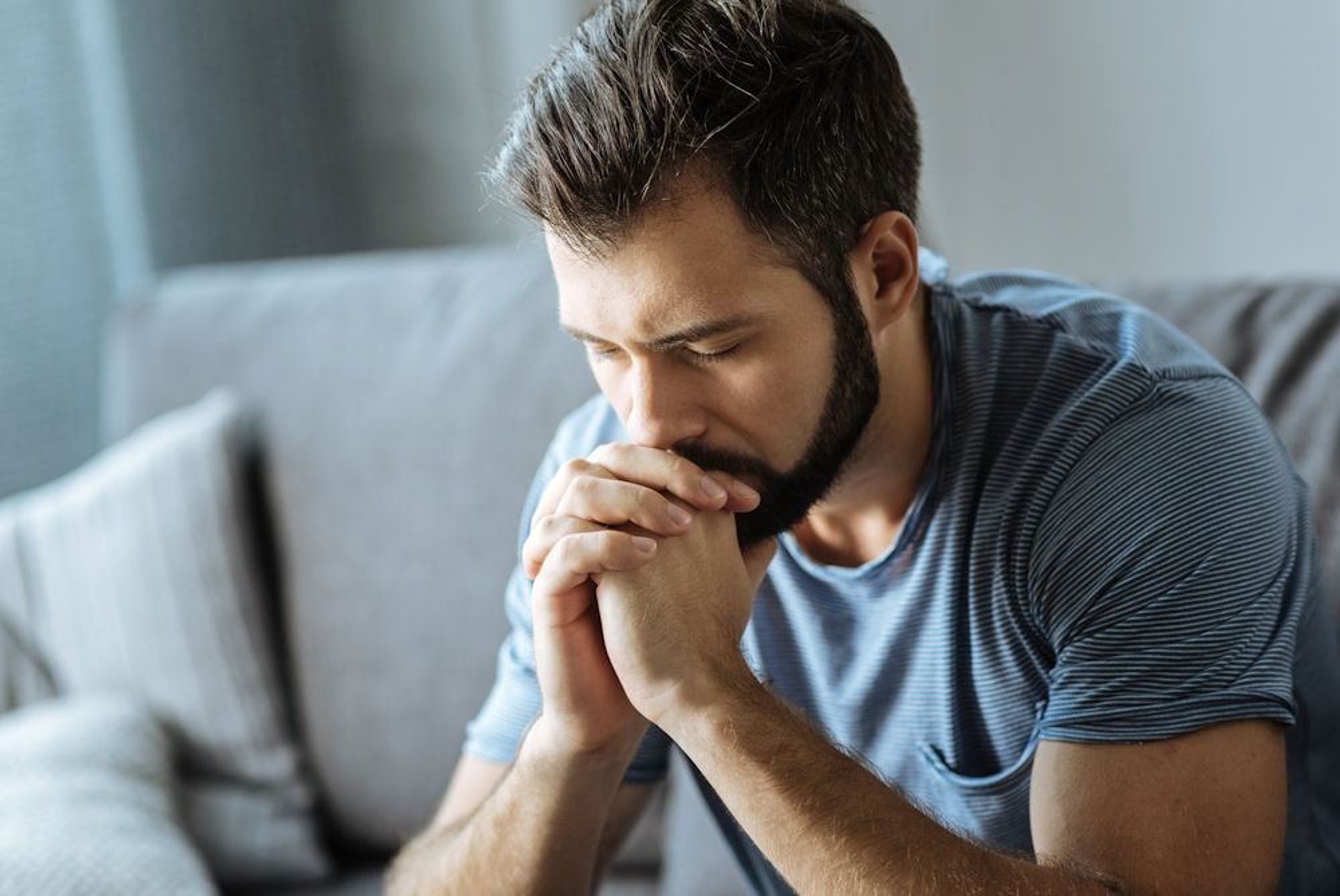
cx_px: 670
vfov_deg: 16.1
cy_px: 448
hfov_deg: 23.9
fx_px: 3166
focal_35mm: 85
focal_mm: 85
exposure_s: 1/160
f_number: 2.5
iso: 320
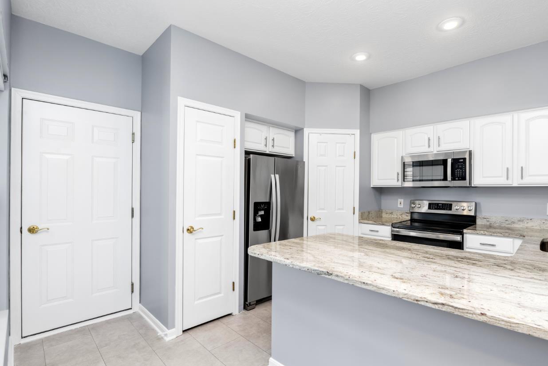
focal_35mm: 17
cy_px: 201
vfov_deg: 70.3
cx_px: 304
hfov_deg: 92.9
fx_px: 259
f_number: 10
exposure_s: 1/200
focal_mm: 14
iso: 400
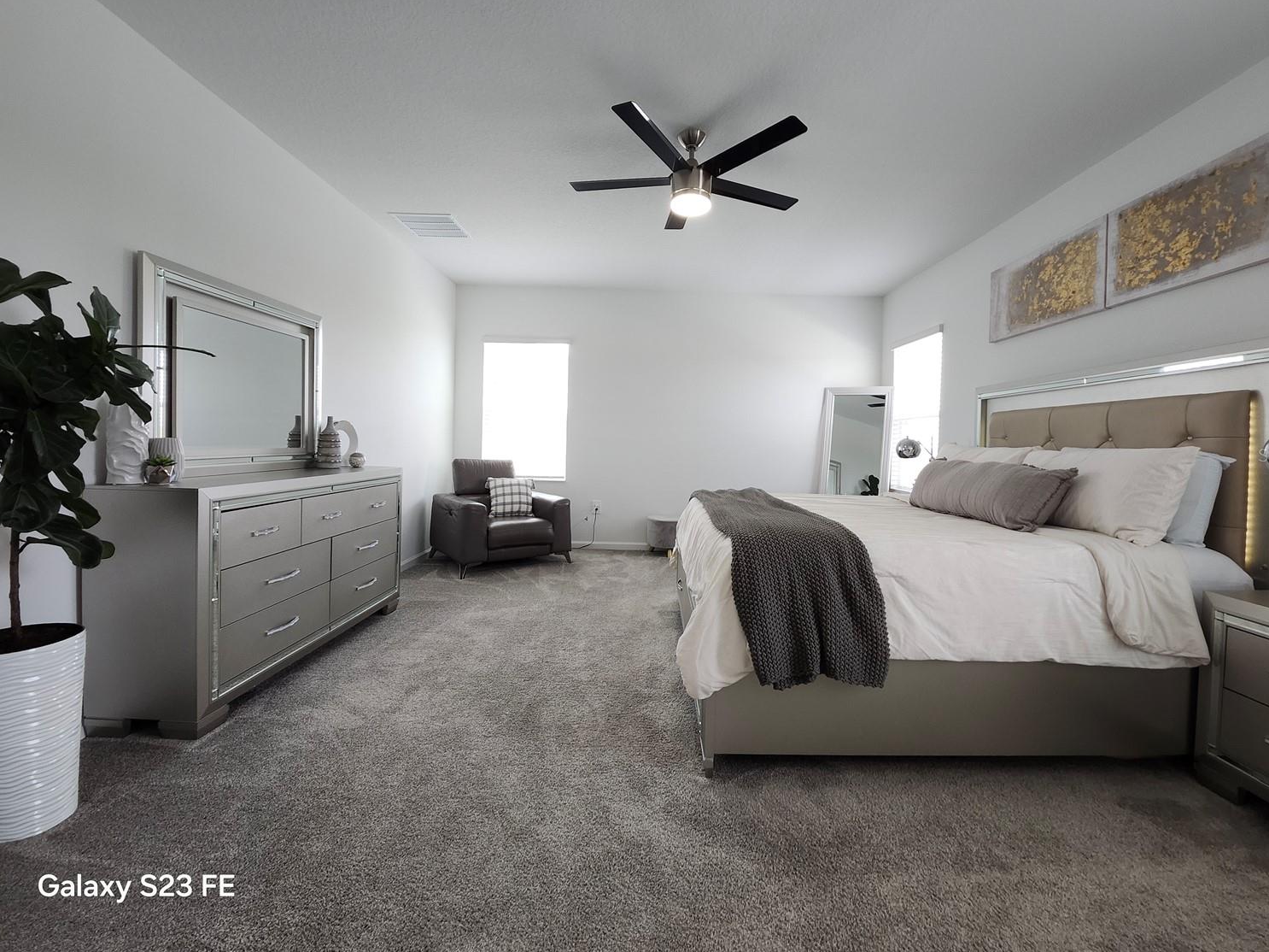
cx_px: 656
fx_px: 513
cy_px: 455
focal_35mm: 14
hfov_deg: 102.0
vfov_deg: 85.6
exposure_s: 1/60
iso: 80
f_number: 2.2
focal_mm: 1.74
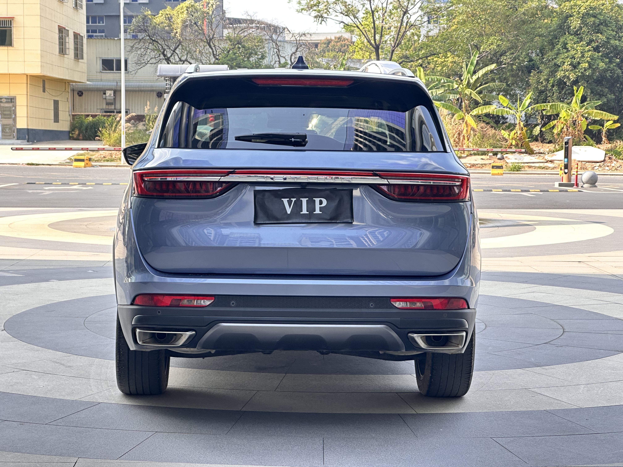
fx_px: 1386
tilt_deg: -3.1
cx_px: 312
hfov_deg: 25.3
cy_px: 234
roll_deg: +0.0
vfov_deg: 19.1
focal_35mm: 77
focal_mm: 9
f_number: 2.8
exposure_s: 1/99
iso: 50
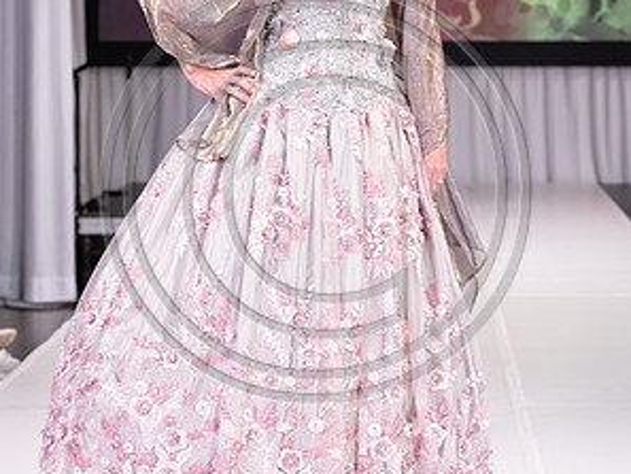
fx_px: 2444
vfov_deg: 11.1
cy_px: 189
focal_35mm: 134
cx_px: 316
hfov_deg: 14.7
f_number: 5.6
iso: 2000
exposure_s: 1/400
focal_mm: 92
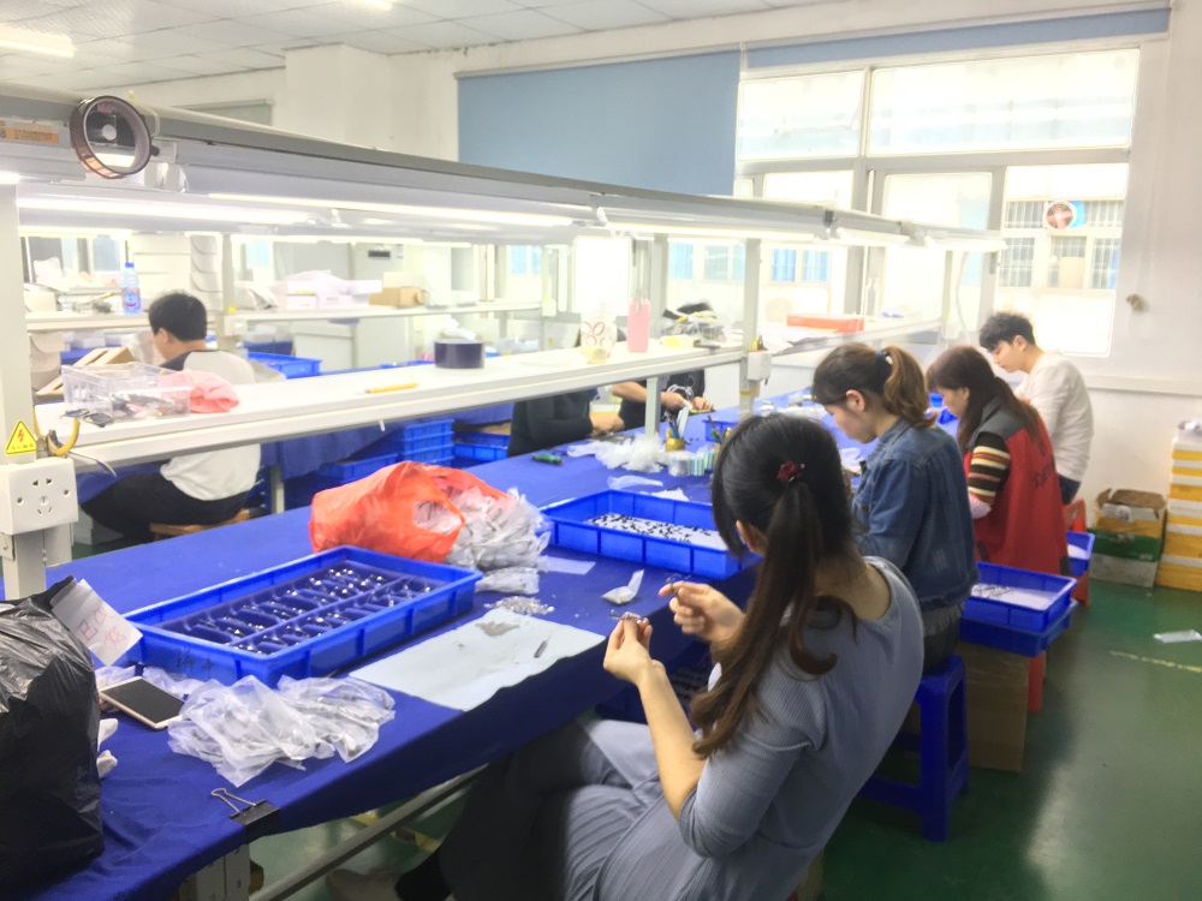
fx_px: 1007
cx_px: 601
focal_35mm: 29
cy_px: 450
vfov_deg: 48.2
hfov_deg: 61.7
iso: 64
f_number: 2.2
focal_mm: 4.15
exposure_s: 1/33
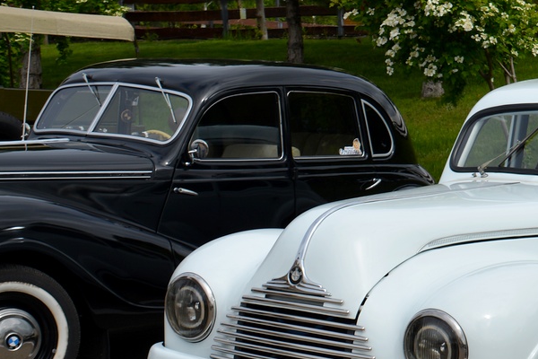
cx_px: 505
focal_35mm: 96
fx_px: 1435
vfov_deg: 14.2
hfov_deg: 20.7
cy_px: 240
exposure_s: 1/320
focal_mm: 32
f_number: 9
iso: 100
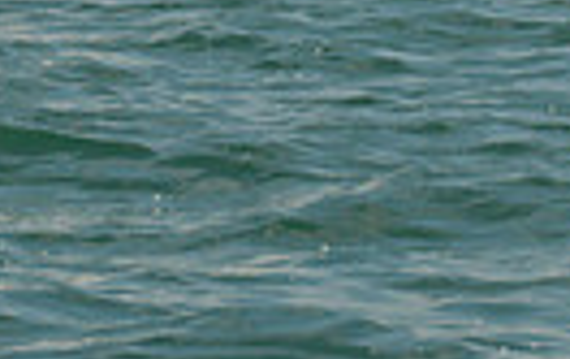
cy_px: -822
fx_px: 6816
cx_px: 123
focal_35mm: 438
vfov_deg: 2.9
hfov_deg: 4.8
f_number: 14
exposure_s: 1/800
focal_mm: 98
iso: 280
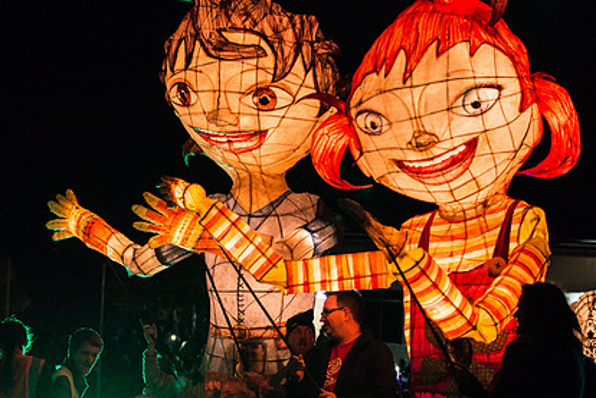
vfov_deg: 14.0
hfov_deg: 20.8
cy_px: 242
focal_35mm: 98
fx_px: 1622
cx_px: 317
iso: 560
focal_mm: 70
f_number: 2.8
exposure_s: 1/125
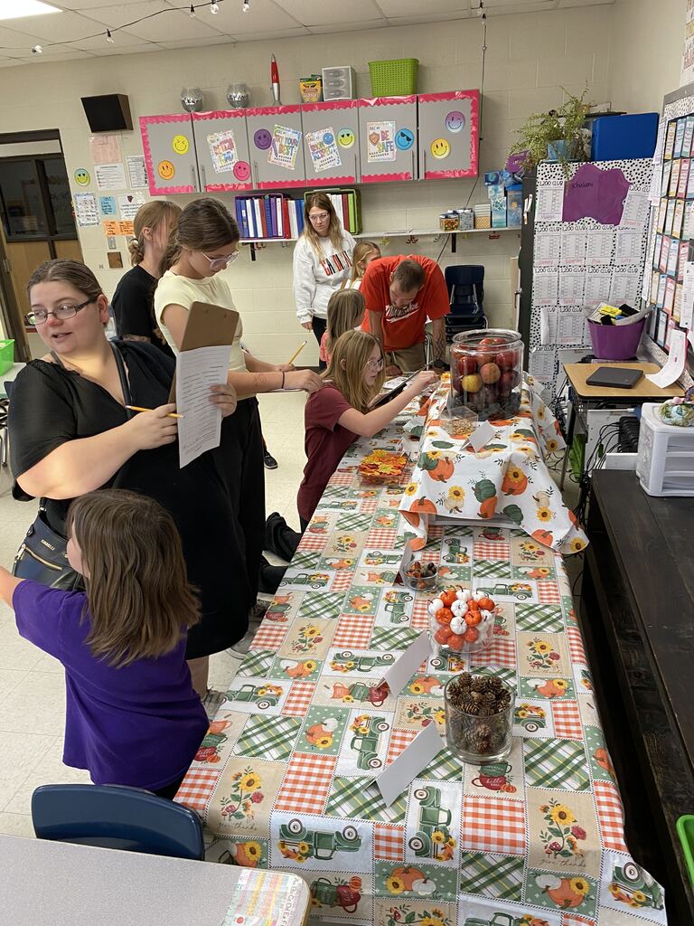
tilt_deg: -22.4
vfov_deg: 67.3
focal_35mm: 26
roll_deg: +4.2
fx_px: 695
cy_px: 463
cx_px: 347
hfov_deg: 53.1
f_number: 1.8
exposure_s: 1/60
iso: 100
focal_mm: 4.25
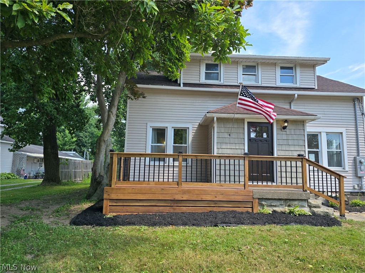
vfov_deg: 58.9
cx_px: 182
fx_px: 243
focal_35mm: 23
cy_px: 136
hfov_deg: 73.9
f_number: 1.7
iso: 12
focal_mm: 6.3
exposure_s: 1/229
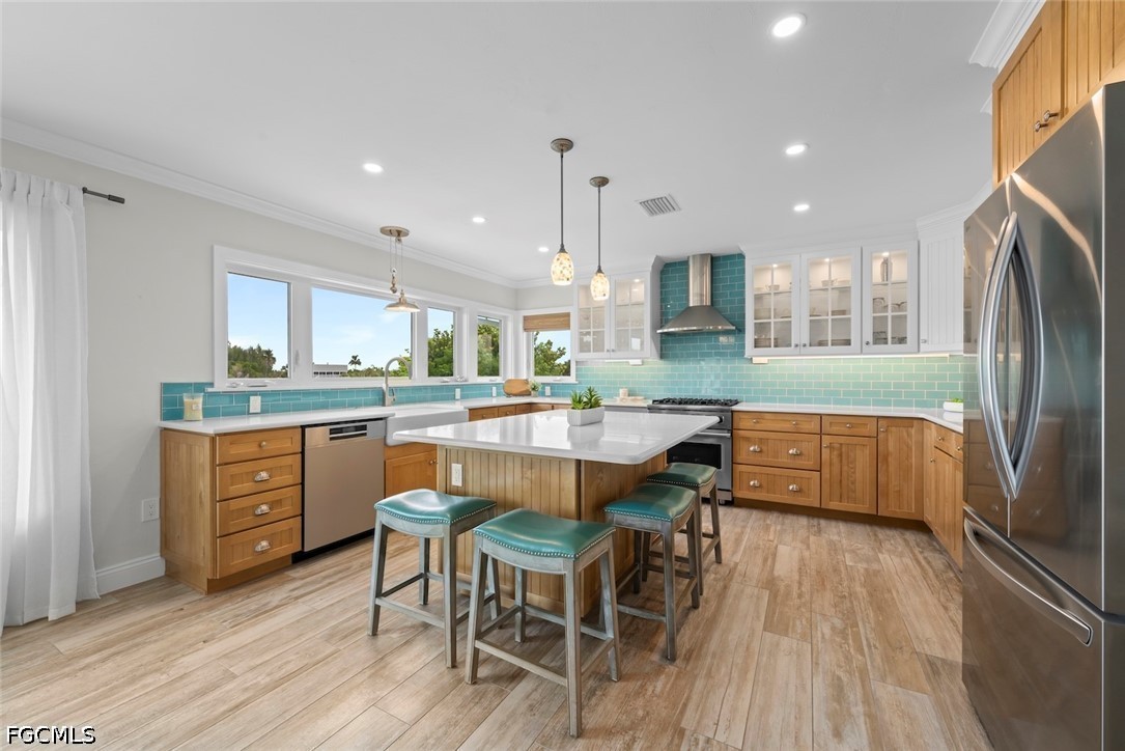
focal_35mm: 14
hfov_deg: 104.2
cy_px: 376
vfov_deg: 81.2
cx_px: 562
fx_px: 438
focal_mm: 14
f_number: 10
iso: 400
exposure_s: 1/5
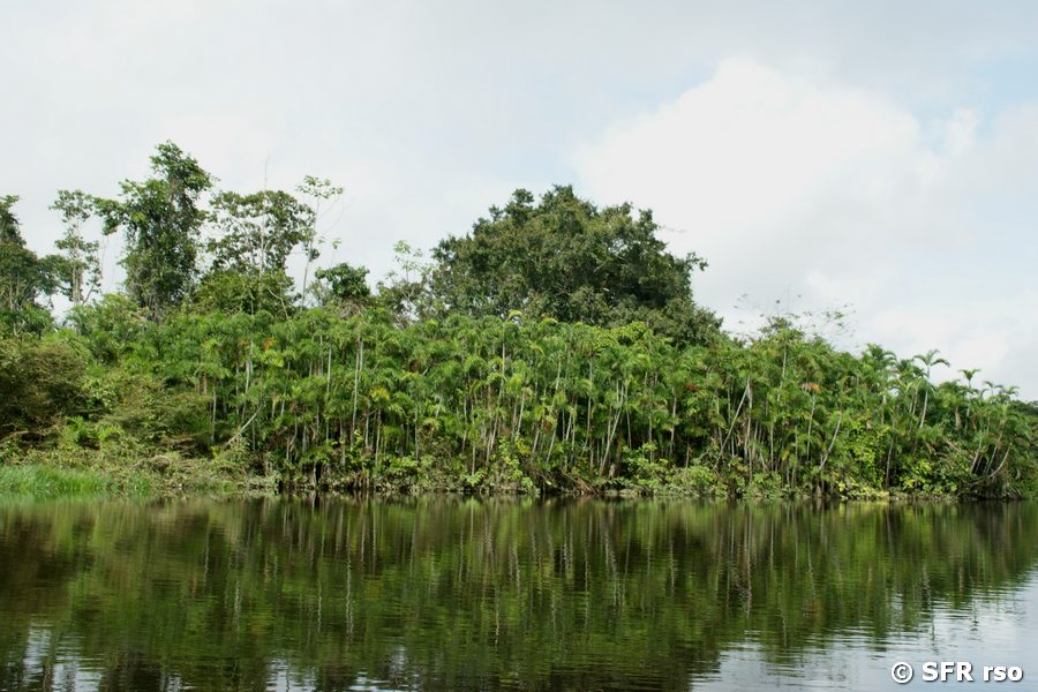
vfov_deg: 36.9
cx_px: 519
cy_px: 346
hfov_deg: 53.1
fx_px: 1038
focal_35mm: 36
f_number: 8
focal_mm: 24
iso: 100
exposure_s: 1/80
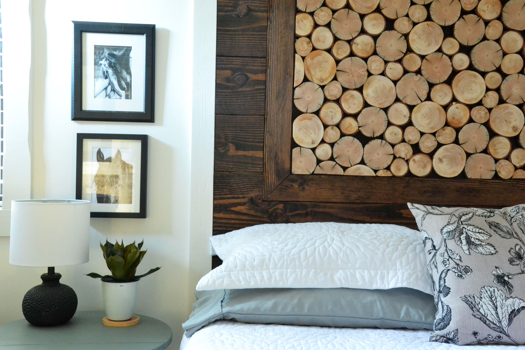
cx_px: 262
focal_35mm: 45
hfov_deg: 43.6
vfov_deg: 29.9
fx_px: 656
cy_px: 175
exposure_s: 1.6
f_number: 18
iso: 3200
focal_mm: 30
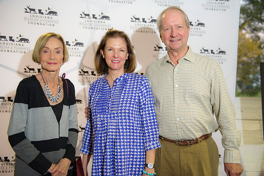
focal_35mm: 45
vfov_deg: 29.8
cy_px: 88
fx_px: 330
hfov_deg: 43.6
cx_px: 132
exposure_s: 1/100
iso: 800
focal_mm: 45
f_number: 3.2
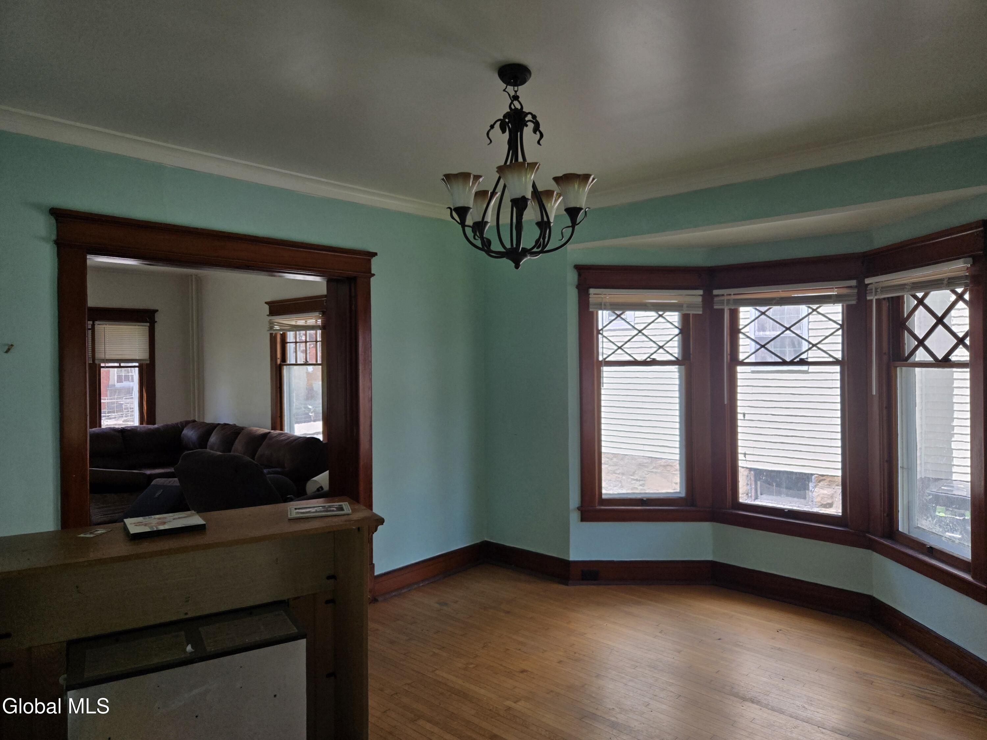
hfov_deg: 73.9
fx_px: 656
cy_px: 370
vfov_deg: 58.9
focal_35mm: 23
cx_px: 494
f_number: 1.8
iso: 80
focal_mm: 5.4
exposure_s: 1/1429
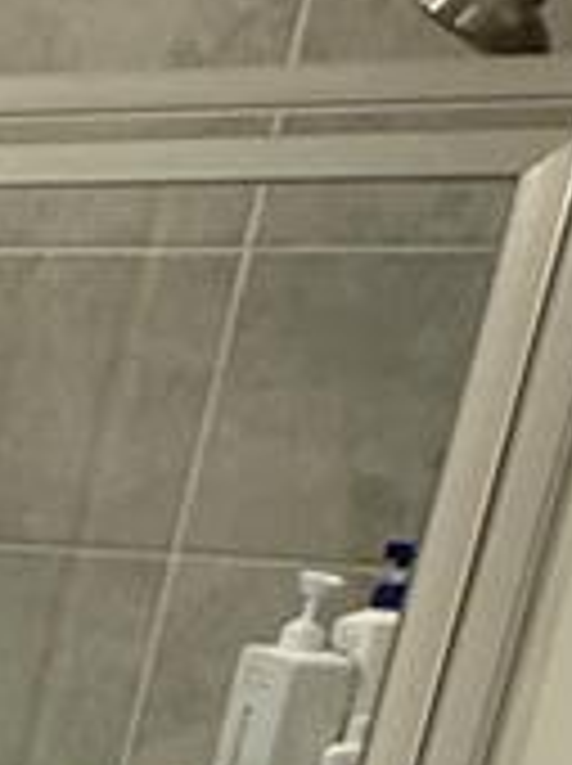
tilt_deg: -15.4
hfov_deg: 9.8
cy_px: 1080
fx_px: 2187
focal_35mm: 99
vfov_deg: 18.1
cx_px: -1302
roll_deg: -3.8
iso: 160
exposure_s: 1/60
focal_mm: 2.22
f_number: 2.2
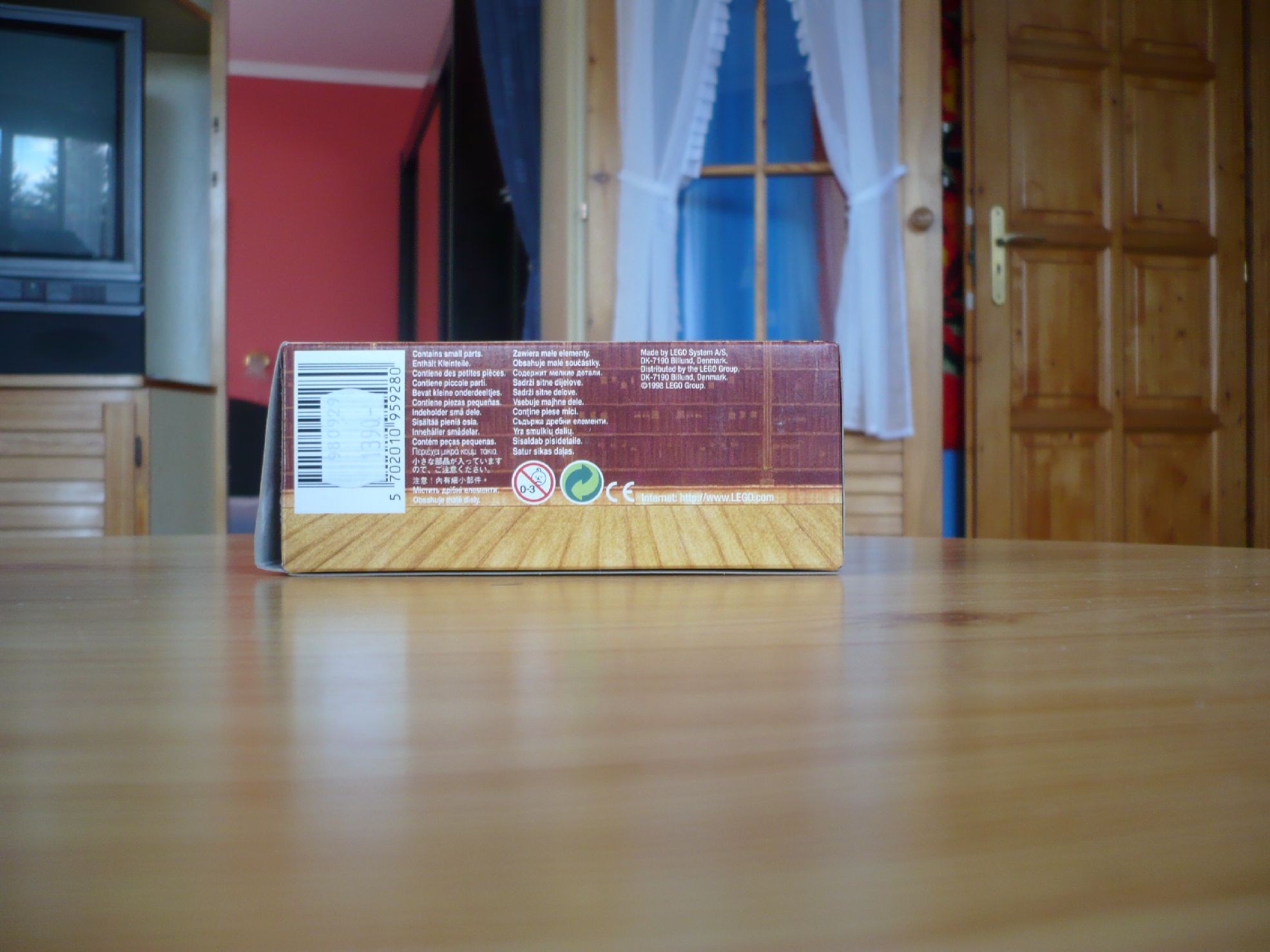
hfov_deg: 52.6
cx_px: 635
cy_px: 476
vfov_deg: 40.7
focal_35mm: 35
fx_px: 1284
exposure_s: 1/40
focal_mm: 5.8
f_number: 2.8
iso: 100
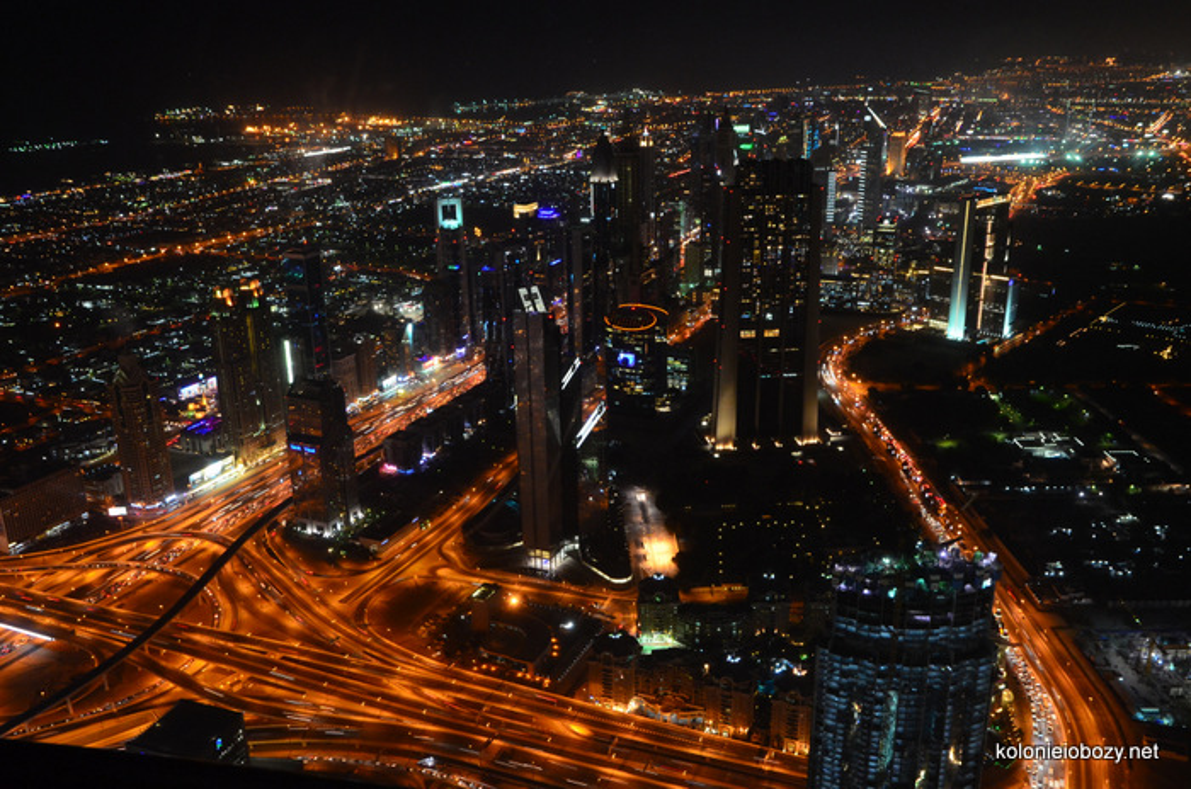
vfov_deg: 39.8
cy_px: 394
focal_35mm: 33
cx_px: 596
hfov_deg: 57.3
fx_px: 1090
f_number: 6.3
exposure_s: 1/1.3
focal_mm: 22
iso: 1600
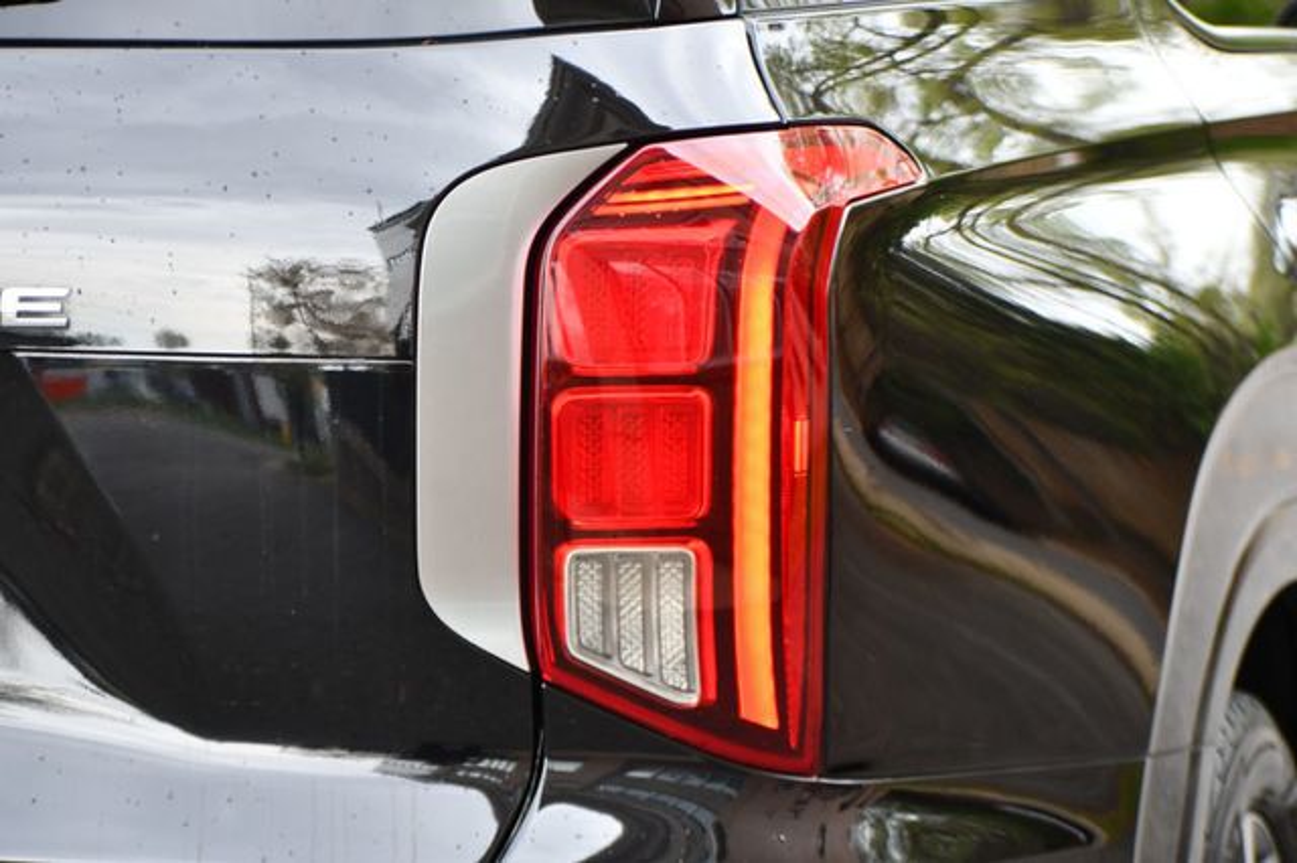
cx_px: 648
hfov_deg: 14.9
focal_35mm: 138
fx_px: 4969
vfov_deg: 9.9
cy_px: 432
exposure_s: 1/250
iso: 560
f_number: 4.8
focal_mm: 92
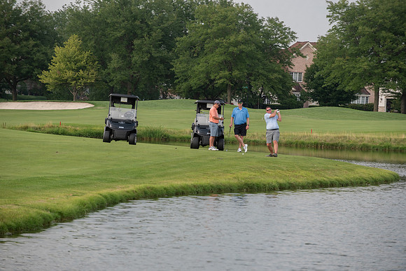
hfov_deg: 10.3
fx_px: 2256
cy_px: 136
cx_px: 203
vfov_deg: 6.9
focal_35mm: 200
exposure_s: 1/1000
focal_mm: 200
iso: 250
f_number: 5
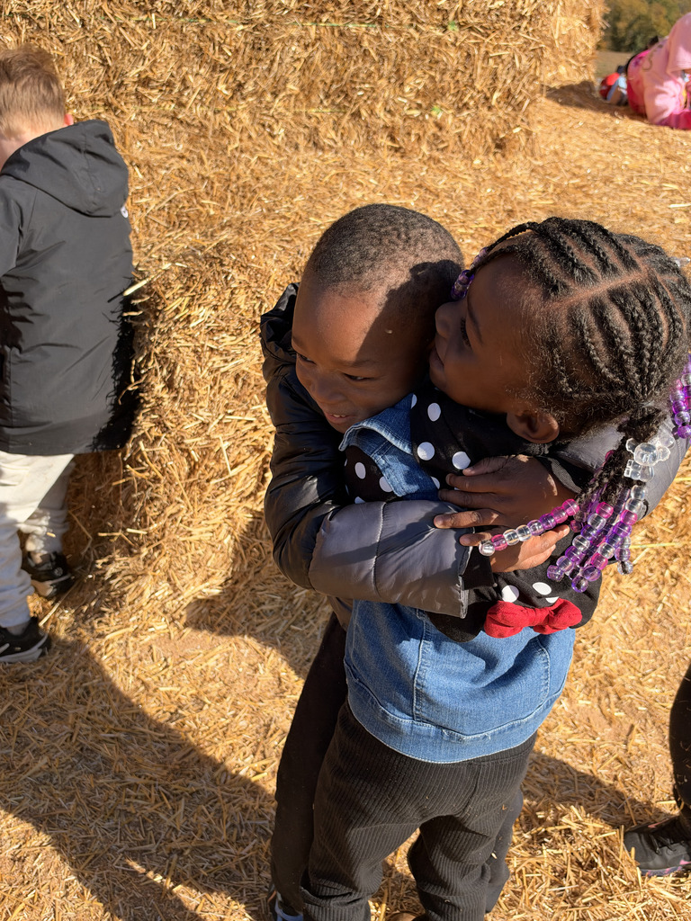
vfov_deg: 56.8
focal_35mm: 32
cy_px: 460
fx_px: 852
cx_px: 346
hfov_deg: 44.2
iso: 64
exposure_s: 1/2146
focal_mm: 6.93
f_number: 1.8
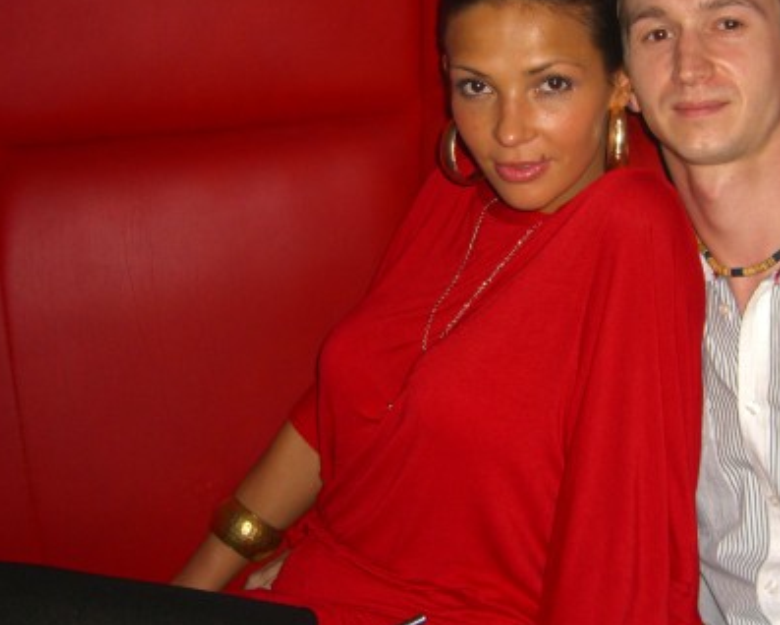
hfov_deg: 32.9
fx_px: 1293
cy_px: 261
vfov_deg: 27.1
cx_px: 584
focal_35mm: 56
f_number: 2.8
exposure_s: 1/60
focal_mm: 7.9
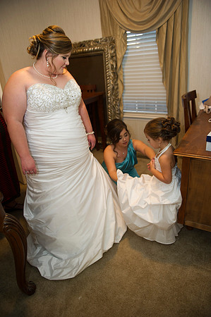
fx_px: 211
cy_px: 158
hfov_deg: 53.0
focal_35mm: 24
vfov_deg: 73.8
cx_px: 106
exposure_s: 1/60
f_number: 2.8
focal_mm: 24
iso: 640
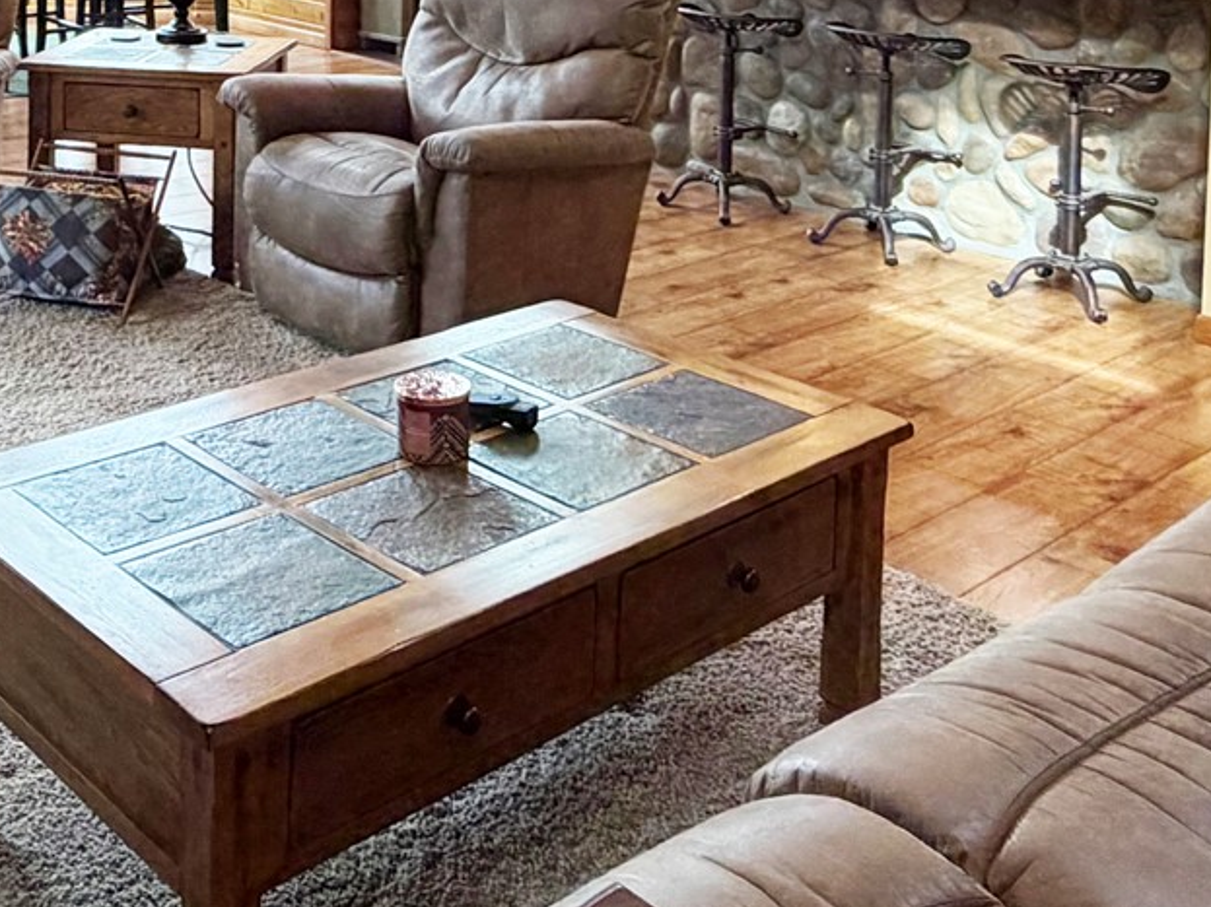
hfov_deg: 40.5
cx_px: 363
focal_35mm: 46
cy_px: -136
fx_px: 1609
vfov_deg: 28.1
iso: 320
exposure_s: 1/120
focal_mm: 2.22
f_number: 2.2
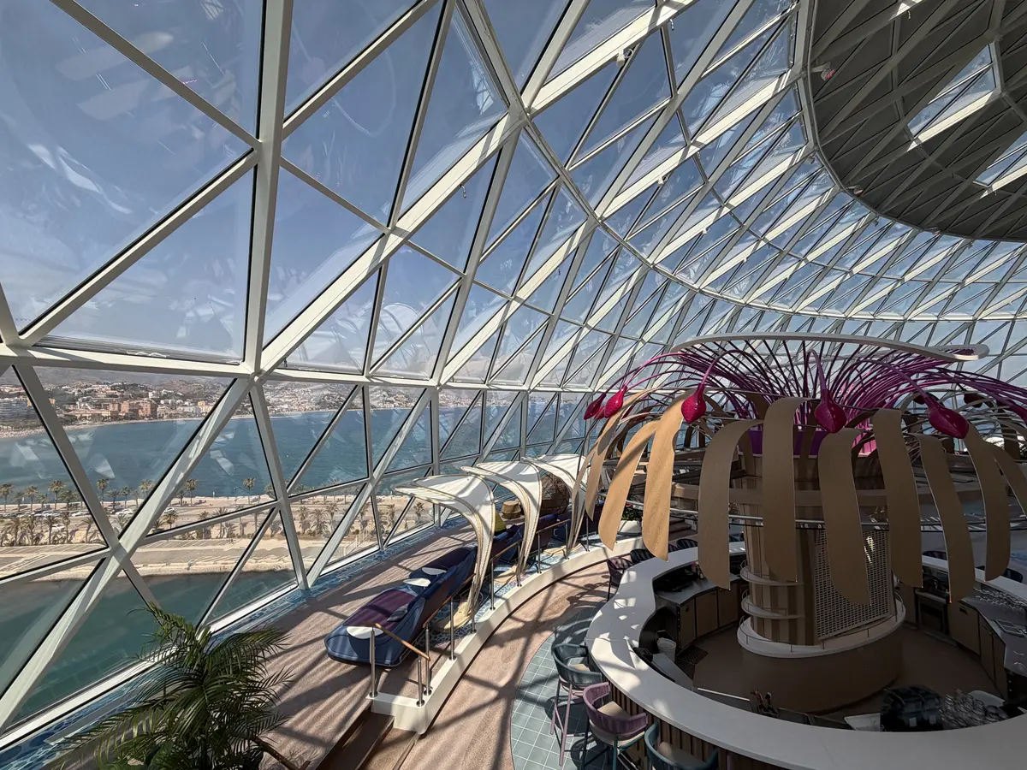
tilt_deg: +3.6
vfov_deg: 85.7
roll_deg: +0.6
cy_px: 385
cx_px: 514
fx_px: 415
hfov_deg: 102.1
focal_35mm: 14
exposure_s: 1/770
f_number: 2.2
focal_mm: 2.22
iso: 32
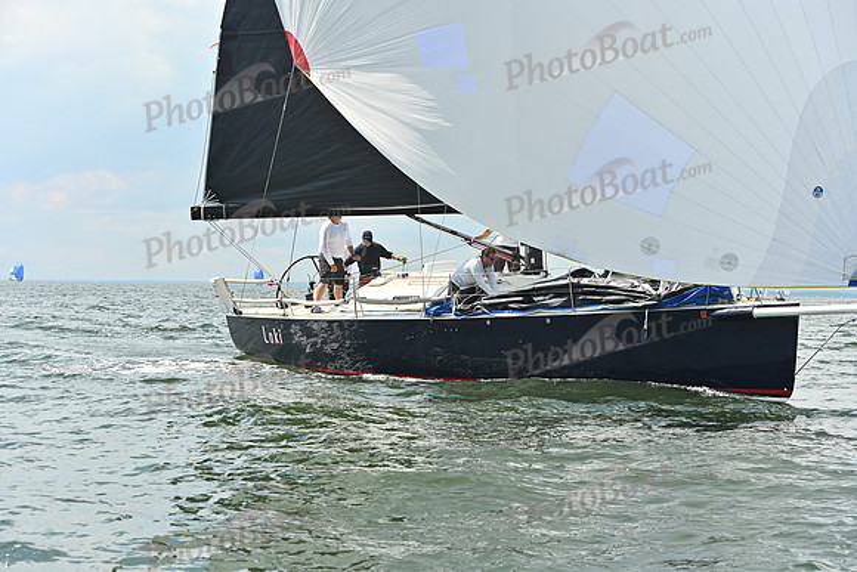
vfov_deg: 19.5
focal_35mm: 70
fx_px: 1667
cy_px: 286
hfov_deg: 28.8
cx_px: 428
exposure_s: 1/1600
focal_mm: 70
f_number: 6.3
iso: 320
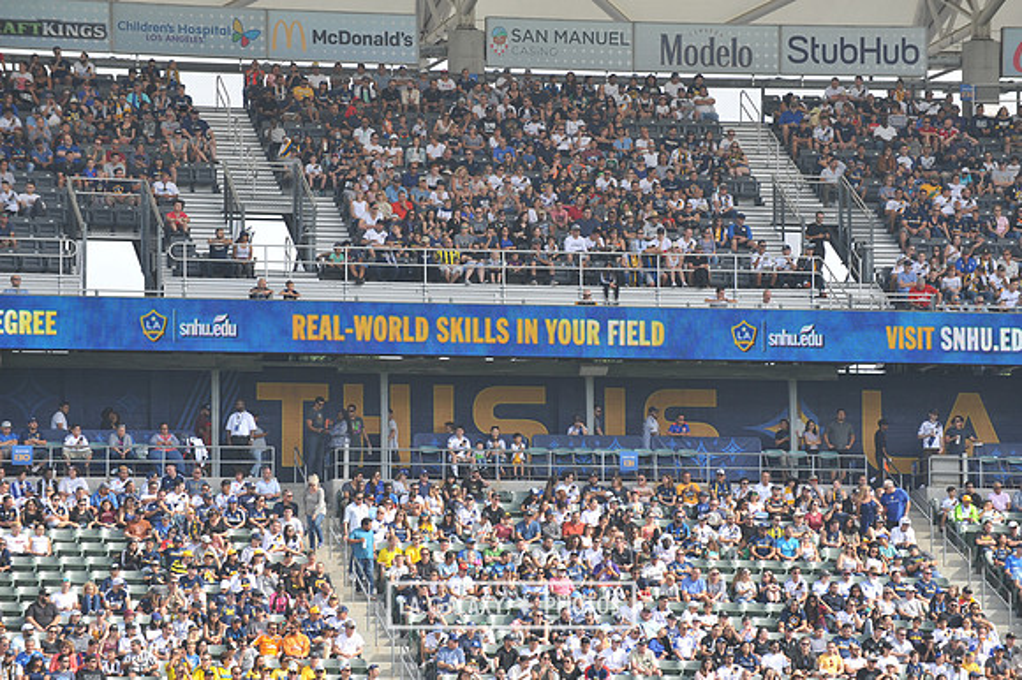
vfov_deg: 7.6
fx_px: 5107
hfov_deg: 11.4
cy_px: 340
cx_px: 511
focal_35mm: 180
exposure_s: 1/250
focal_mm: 180
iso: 200
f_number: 8
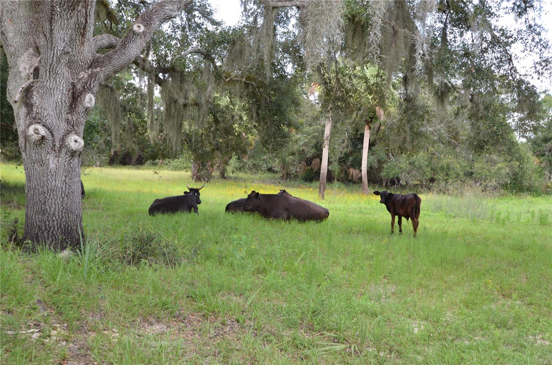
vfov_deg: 36.7
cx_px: 276
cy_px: 182
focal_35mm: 36
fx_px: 551
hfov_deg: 53.2
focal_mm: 24
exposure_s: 1/125
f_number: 5.6
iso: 250
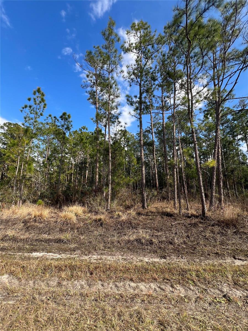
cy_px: 166
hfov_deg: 89.9
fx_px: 124
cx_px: 124
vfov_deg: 106.2
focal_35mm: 13
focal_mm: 1.57
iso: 32
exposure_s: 1/649
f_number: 1.8
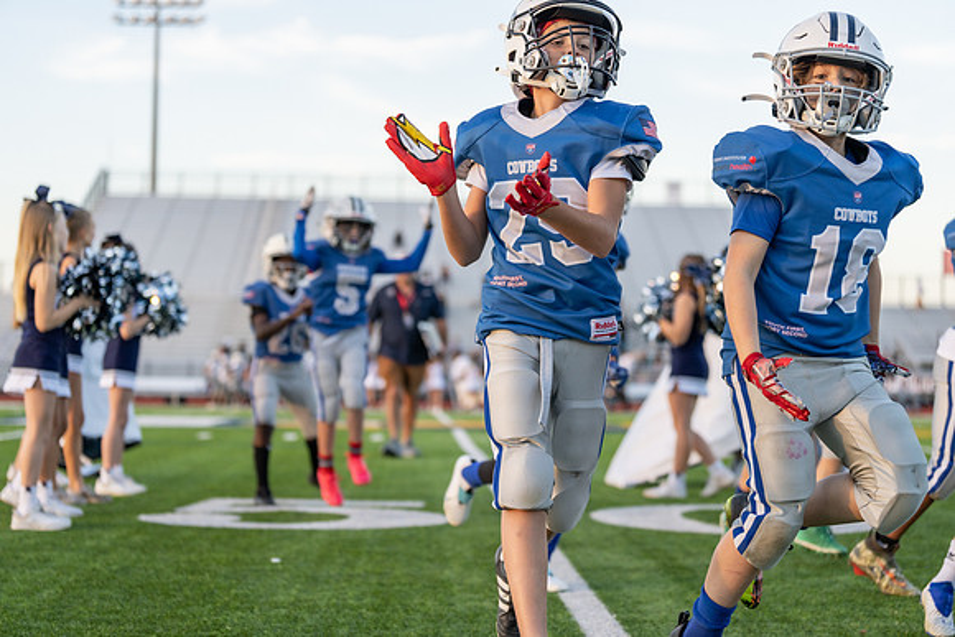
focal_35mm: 70
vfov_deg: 19.5
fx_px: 1857
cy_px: 318
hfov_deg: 28.8
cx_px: 478
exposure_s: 1/1250
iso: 640
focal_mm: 70
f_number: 2.8
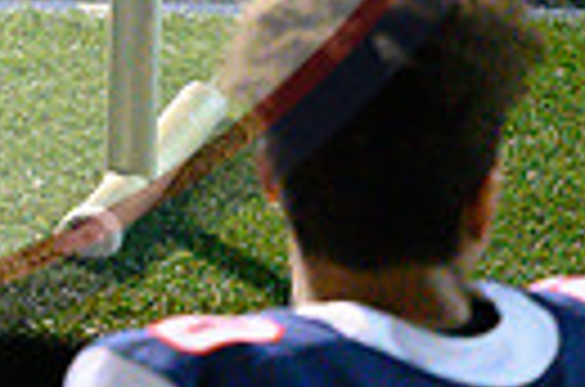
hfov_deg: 6.5
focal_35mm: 313
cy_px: -459
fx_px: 5074
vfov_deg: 4.3
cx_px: -378
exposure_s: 1/3200
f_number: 2.8
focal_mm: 70
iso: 18000
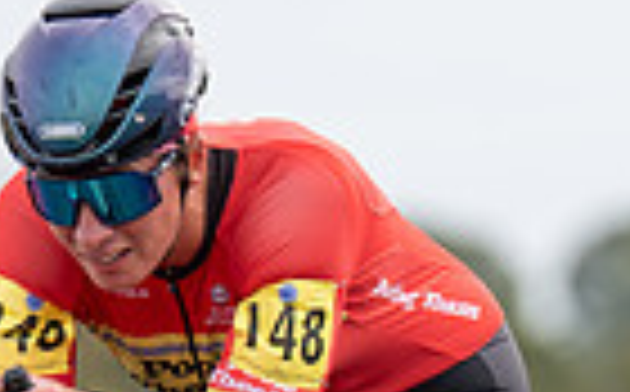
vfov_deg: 1.0
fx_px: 22233
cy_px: 487
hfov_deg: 1.6
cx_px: 252
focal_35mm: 1297
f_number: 3.5
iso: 125
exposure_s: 1/800
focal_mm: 200
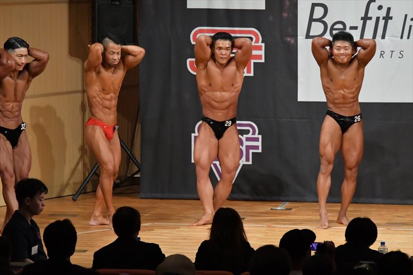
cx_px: 206
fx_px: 2752
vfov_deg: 5.7
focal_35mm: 240
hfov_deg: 8.6
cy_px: 138
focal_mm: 160
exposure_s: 1/400
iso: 9000
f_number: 5.6
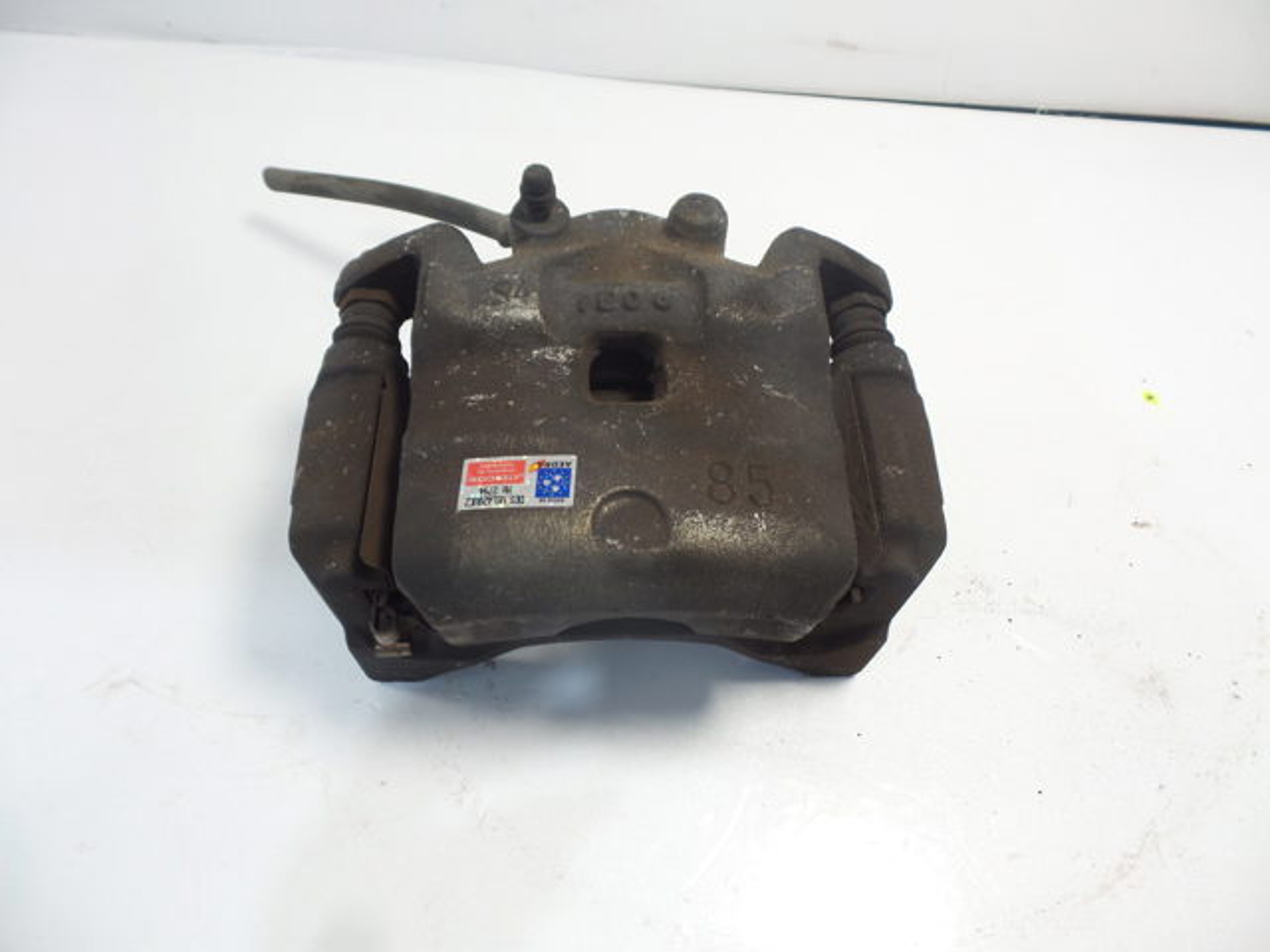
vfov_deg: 58.9
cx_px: 635
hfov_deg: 73.9
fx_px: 844
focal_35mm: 23
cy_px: 476
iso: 100
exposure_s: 1/40
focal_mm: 4.1
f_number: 3.5
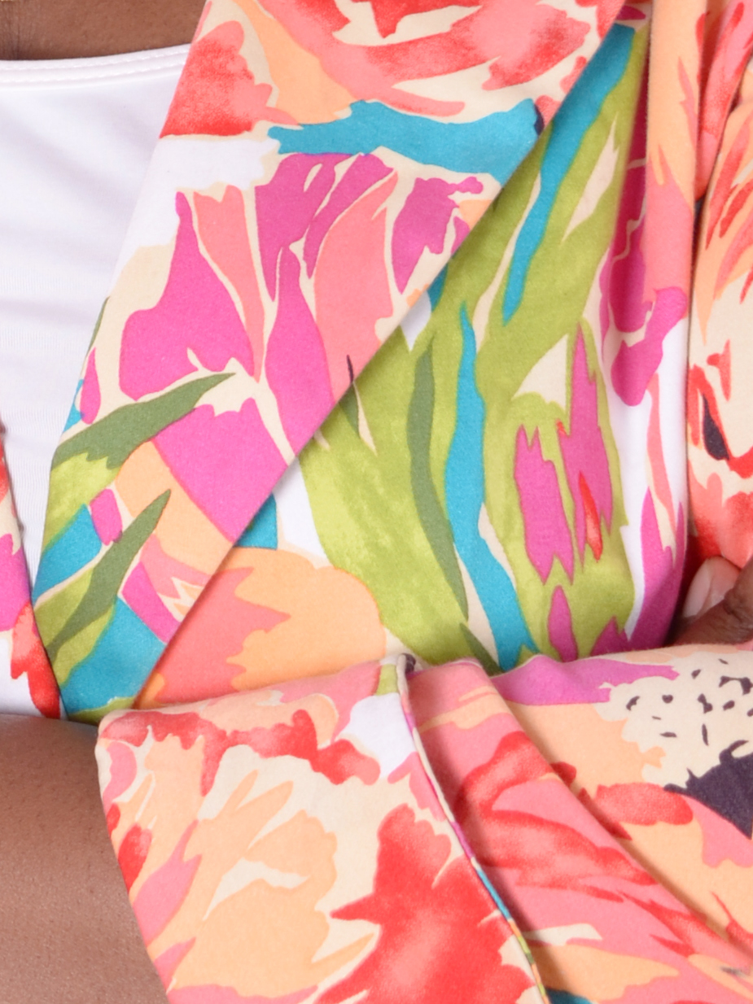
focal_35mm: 230
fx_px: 6673
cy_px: -447
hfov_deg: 6.4
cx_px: 65
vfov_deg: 8.4
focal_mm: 40
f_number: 7.1
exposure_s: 1/160
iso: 160
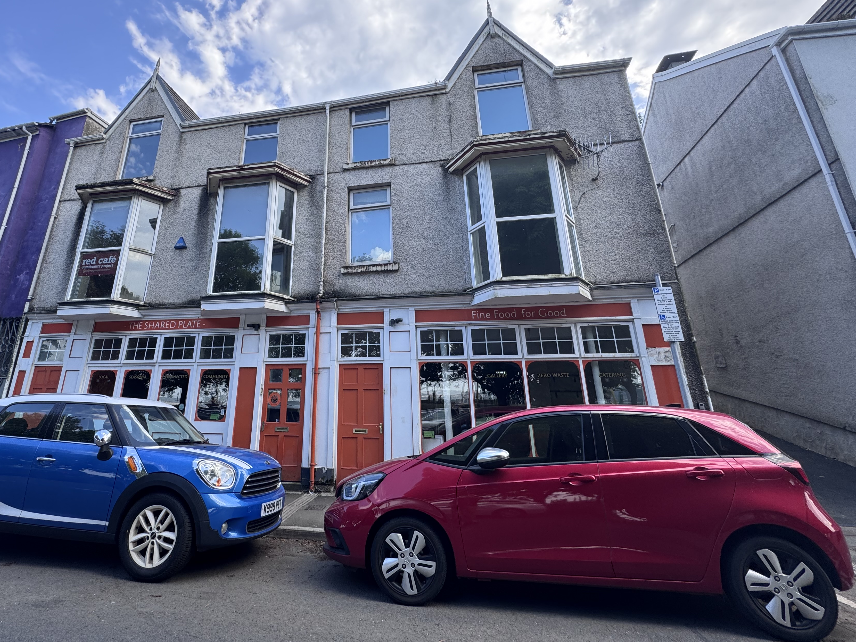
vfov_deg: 74.1
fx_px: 420
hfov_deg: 90.3
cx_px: 360
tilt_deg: +20.6
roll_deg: -1.9
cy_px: 265
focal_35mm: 17
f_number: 2.2
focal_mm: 2.22
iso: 40
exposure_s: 1/267
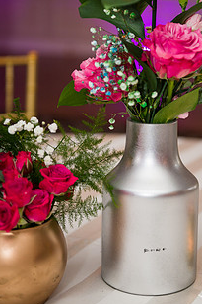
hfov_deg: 17.8
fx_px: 640
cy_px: 97
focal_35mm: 76
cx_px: 144
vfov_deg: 26.5
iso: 640
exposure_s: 1/200
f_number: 3.2
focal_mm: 52
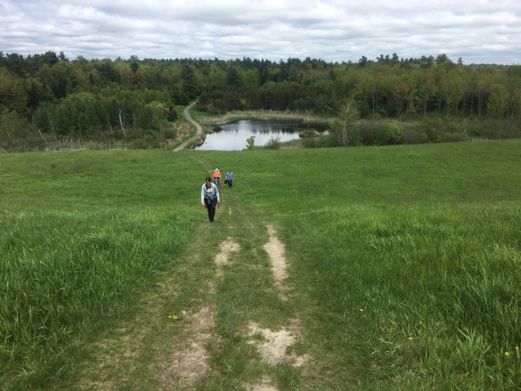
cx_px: 260
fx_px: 436
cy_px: 196
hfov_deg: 61.7
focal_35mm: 29
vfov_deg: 48.2
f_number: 2.2
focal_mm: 4.15
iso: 25
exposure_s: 1/1282
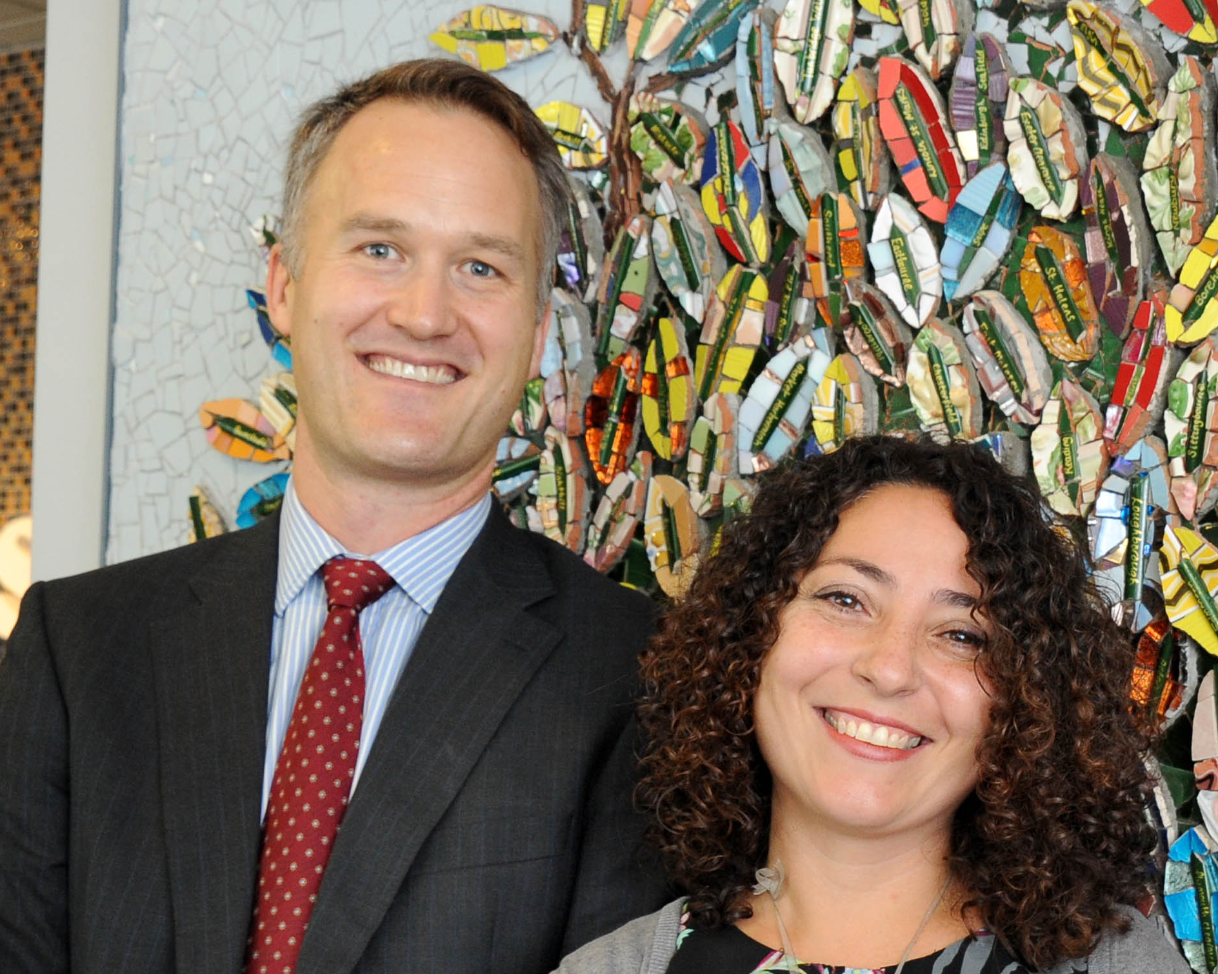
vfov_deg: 20.4
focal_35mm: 74
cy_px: 806
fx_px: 2667
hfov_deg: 25.3
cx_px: 983
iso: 1600
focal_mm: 35
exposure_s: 1/80
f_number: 6.3
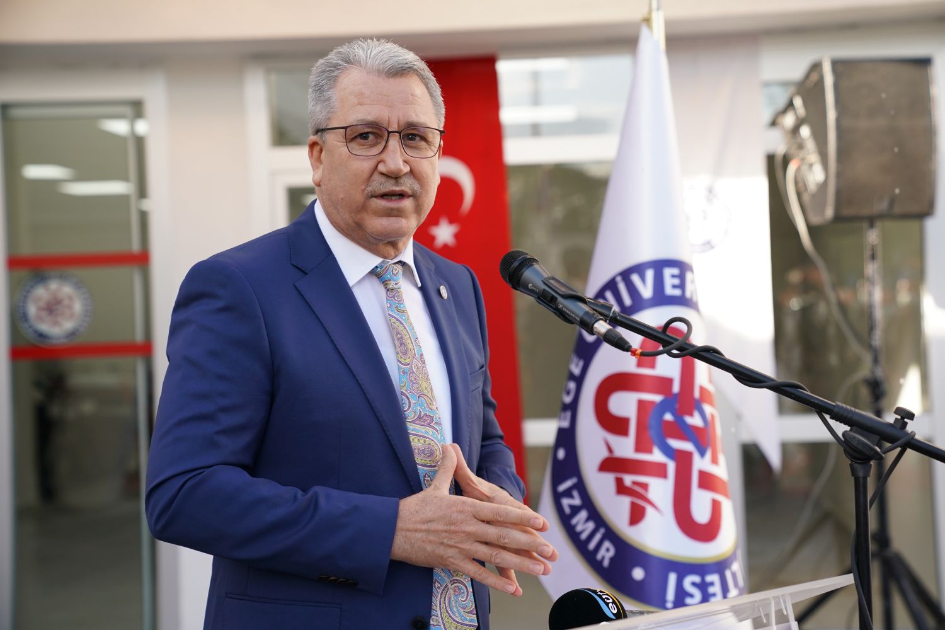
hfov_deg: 30.1
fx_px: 1759
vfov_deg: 20.3
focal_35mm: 67
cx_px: 472
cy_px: 315
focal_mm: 67
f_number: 3.5
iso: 500
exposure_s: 1/1000
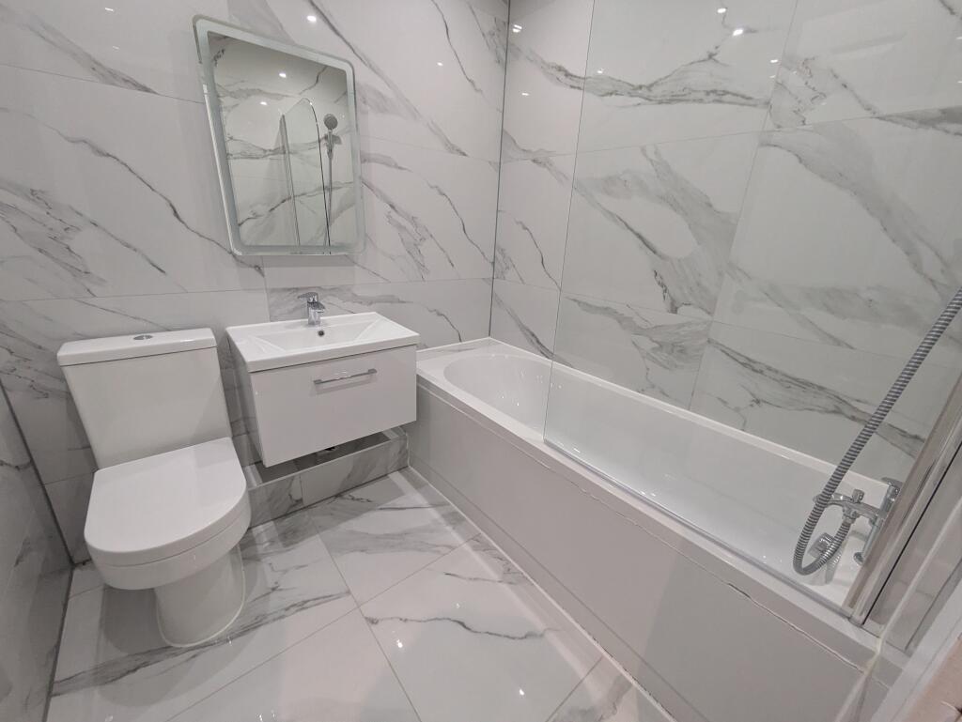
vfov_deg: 85.7
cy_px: 361
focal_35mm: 14
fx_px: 389
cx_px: 481
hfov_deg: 102.0
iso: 257
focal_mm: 1.83
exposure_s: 1/50
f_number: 2.2
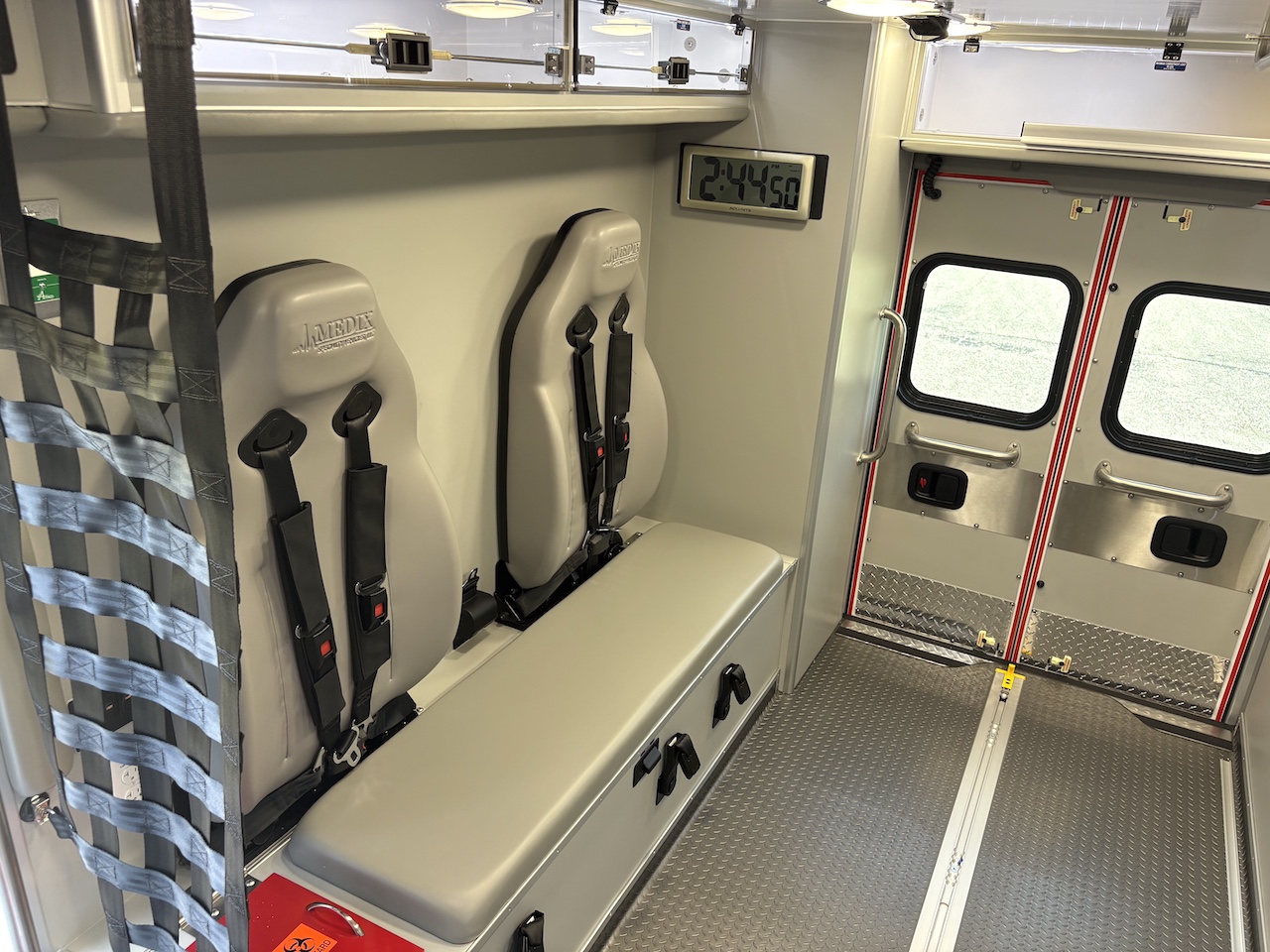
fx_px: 954
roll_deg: -1.5
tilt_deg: -20.9
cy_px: 476
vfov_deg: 53.1
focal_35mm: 26
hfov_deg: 67.3
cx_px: 635
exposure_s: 1/128
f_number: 1.6
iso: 100
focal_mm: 5.96
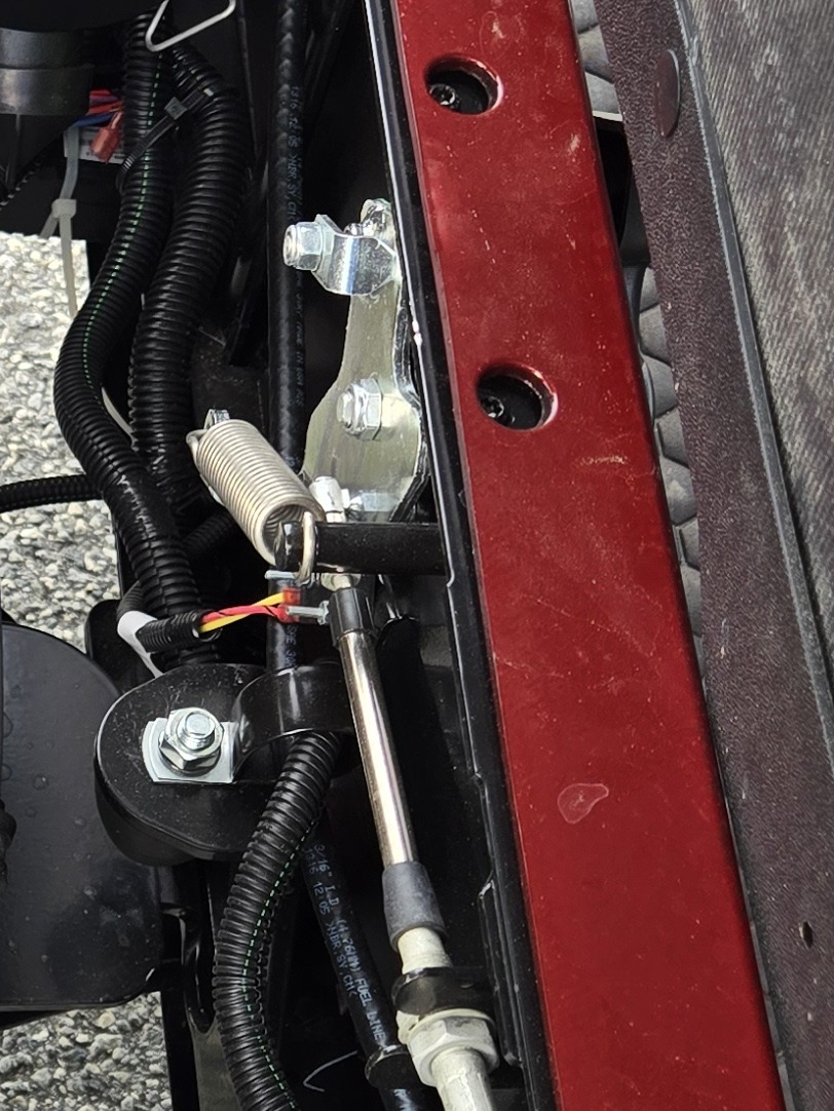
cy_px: 724
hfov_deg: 16.3
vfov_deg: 22.9
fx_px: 2729
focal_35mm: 85
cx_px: -300
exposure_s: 1/180
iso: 50
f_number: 1.8
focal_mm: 5.4
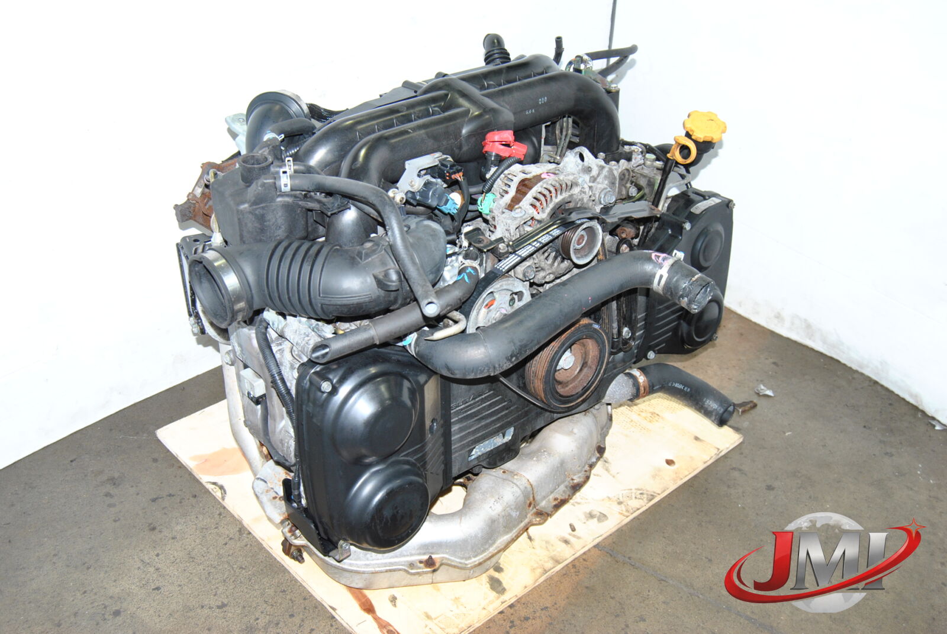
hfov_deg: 49.5
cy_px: 317
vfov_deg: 34.3
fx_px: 1027
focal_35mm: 39
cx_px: 474
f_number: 5.6
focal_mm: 26
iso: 400
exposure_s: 1/200
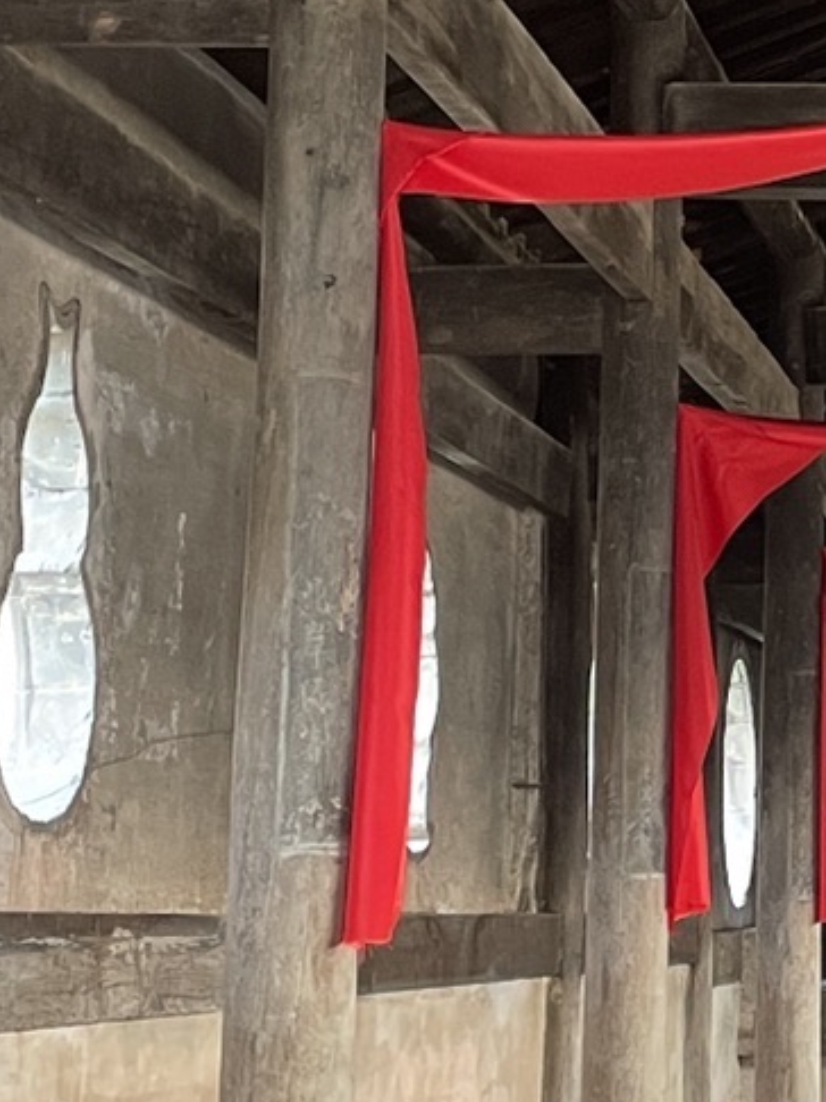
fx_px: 3407
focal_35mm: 107
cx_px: 1239
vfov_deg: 18.3
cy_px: 354
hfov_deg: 13.1
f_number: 1.6
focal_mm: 4.2
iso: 250
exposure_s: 1/60
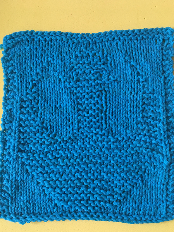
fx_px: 208
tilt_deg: -82.6
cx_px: 89
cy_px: 122
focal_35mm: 31
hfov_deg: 45.4
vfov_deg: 58.3
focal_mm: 4.15
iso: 160
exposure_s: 1/30
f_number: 2.2
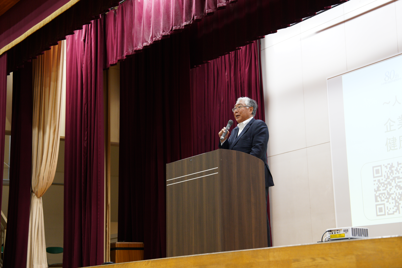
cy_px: 134
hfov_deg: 28.8
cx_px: 201
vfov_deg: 19.5
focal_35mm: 70
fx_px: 782
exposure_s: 1/80
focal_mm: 70
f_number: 4
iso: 2000
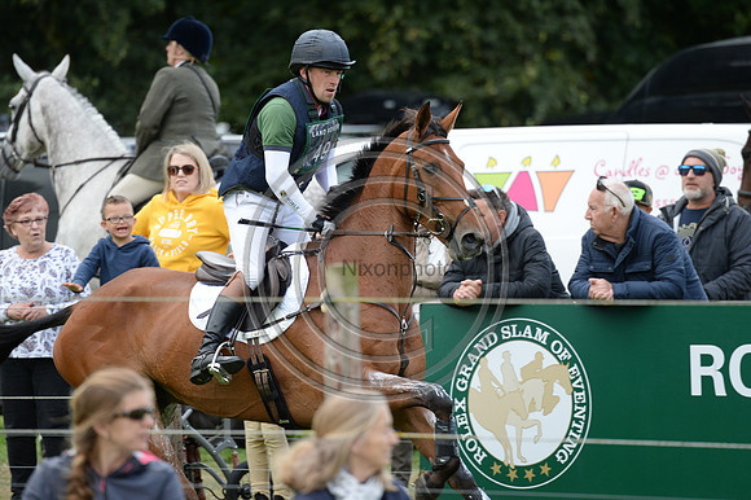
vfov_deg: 3.4
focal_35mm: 400
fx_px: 8339
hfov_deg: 5.2
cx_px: 376
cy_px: 250
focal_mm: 400
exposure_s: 1/800
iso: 1000
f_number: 6.3
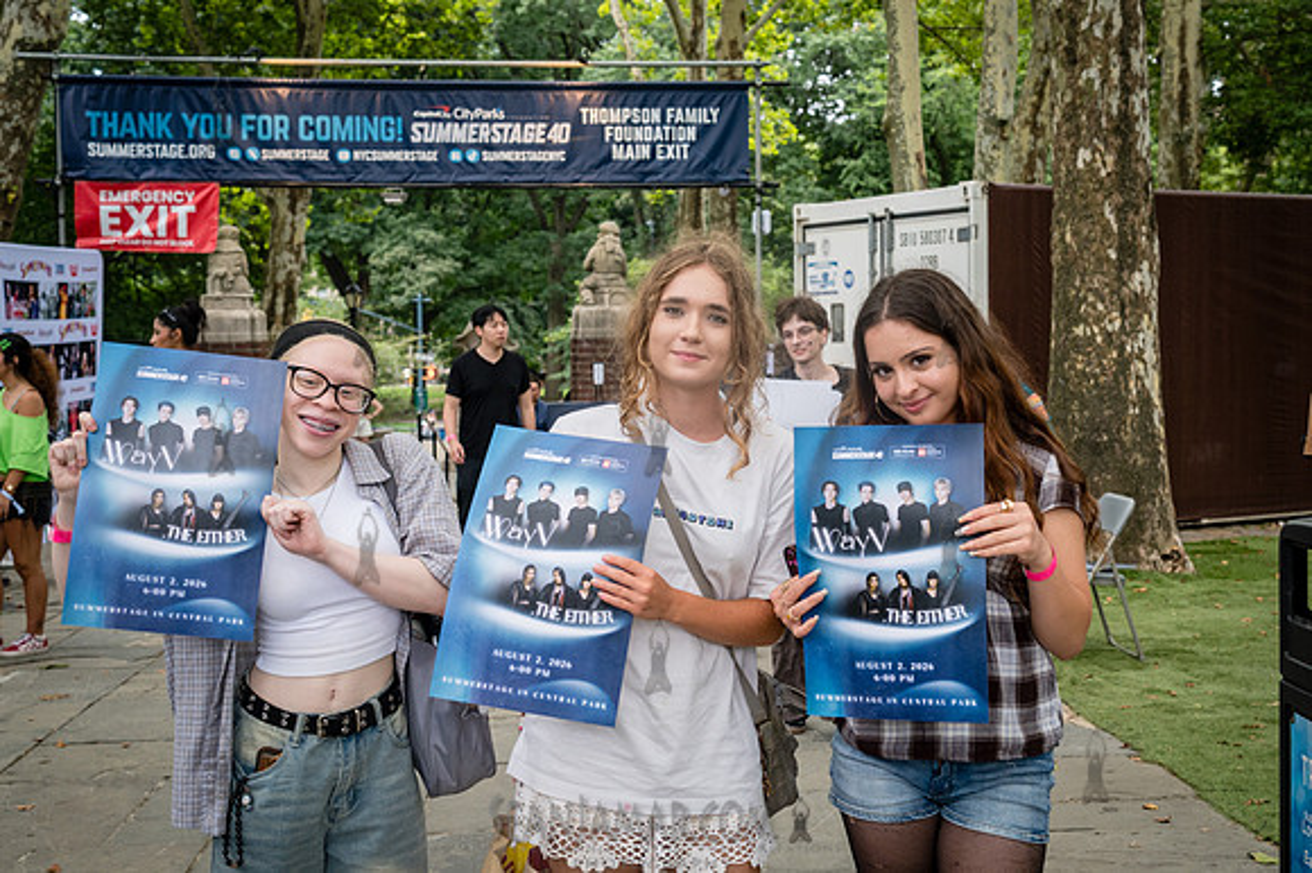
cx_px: 732
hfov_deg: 40.5
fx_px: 1773
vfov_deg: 27.7
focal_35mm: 49
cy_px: 404
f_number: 4.5
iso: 1250
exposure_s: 1/250
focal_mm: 40
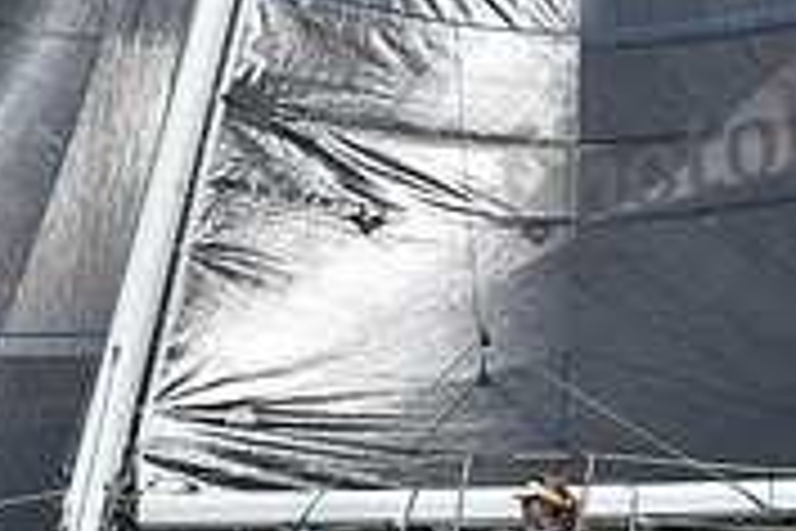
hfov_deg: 8.0
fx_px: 5660
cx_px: 265
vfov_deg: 5.4
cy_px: 425
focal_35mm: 256
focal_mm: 78
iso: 250
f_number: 10
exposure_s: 1/1250
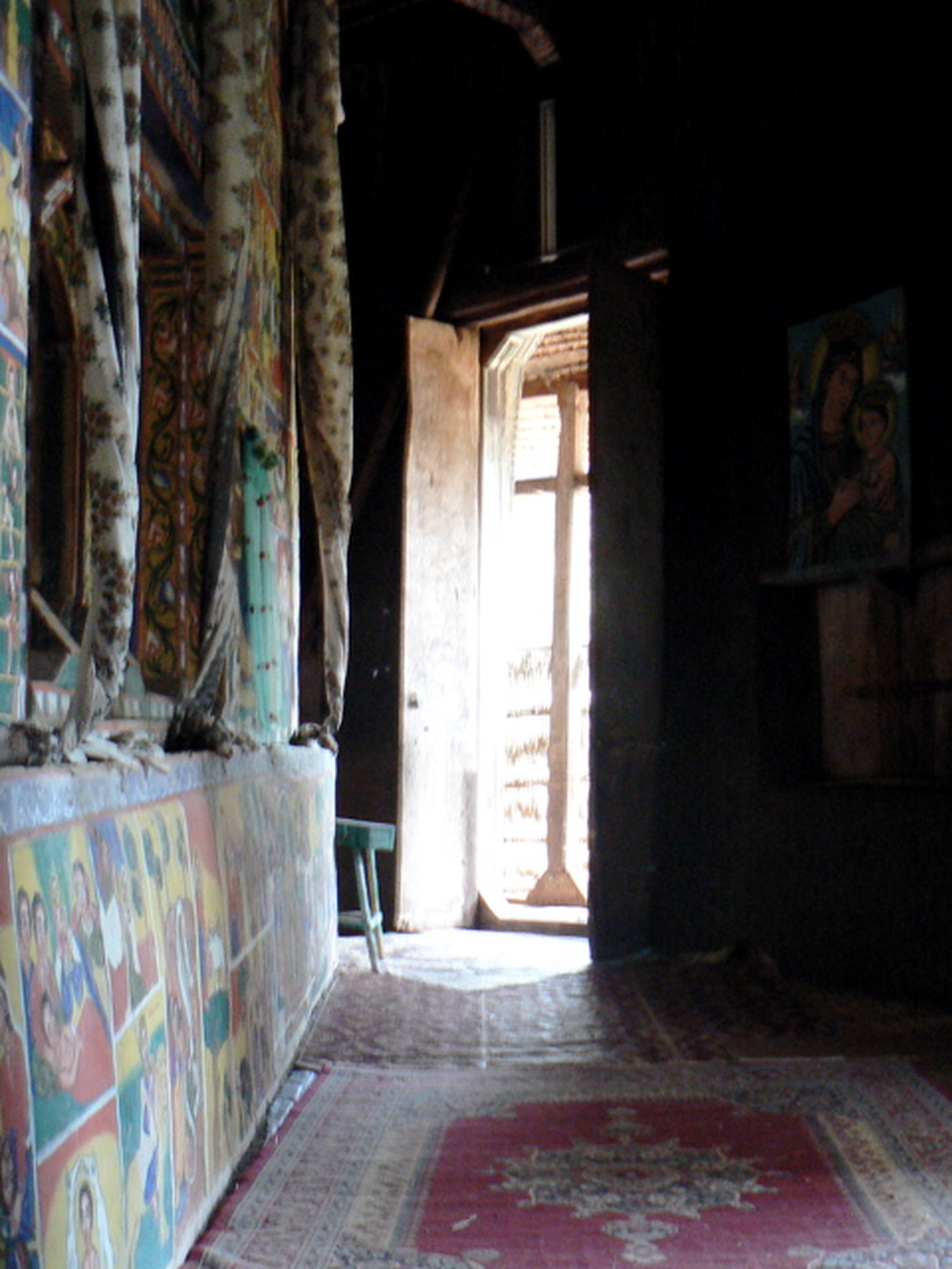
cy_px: 718
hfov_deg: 32.2
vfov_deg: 42.0
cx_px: 466
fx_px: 1650
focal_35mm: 45
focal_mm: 6
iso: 200
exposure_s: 1/13
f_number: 2.8
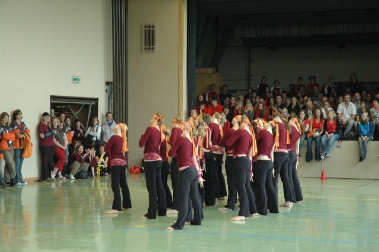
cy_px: 126
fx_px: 884
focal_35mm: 84
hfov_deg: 24.2
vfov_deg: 16.2
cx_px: 190
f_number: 4.5
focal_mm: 56
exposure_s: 1/40
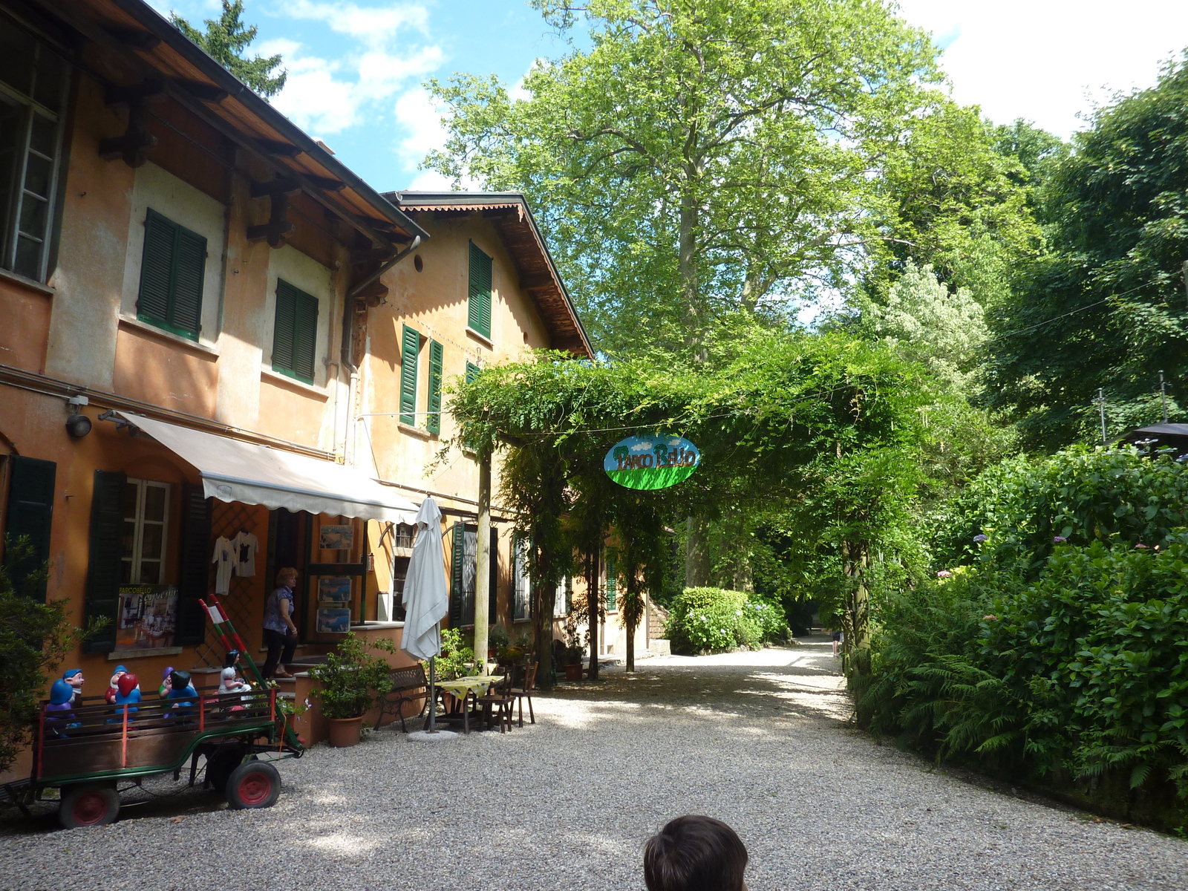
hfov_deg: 69.4
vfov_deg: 54.9
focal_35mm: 25
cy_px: 446
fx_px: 858
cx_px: 594
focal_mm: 4.1
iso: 80
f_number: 4
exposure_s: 1/200
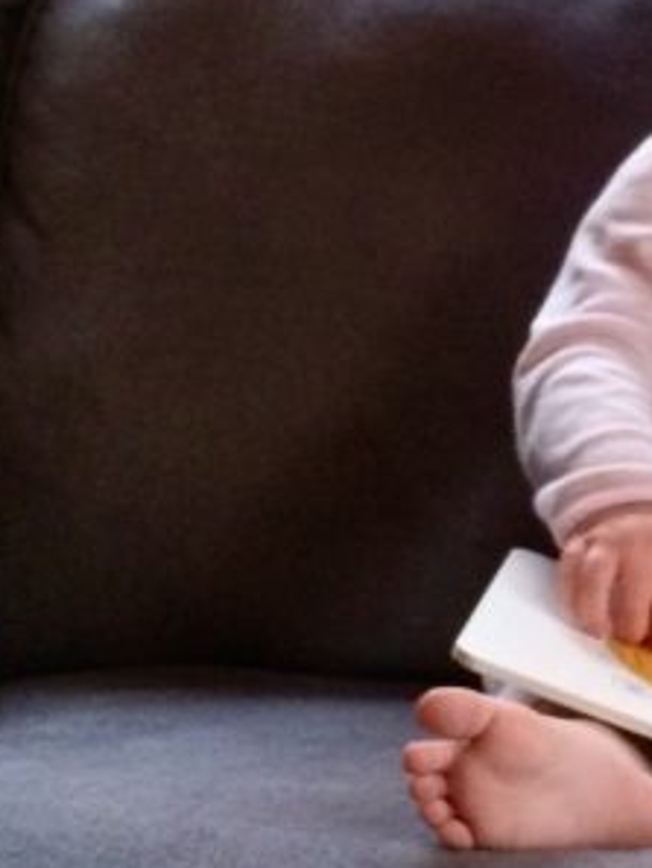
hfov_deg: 14.2
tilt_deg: -7.1
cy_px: 336
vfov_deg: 19.6
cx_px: 868
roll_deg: -1.6
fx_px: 2510
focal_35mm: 100
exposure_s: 1/15
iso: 320
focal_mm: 4.15
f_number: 2.2
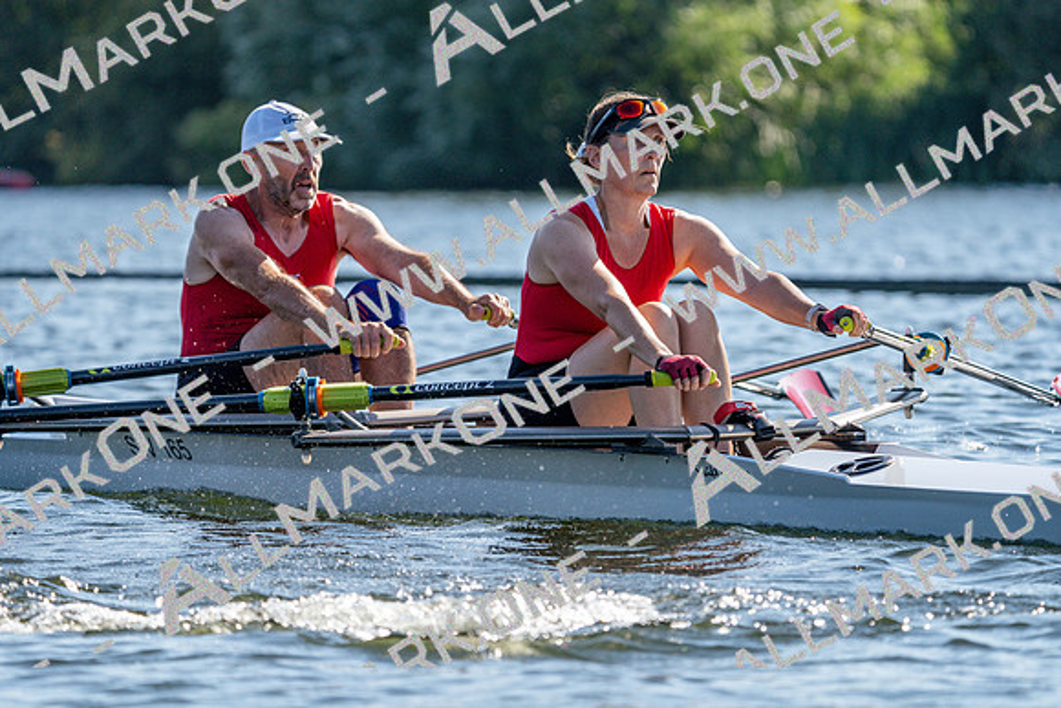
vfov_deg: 4.8
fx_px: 8431
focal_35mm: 286
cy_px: 354
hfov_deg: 7.2
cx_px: 530
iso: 320
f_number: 5.6
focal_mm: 286
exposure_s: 1/1600
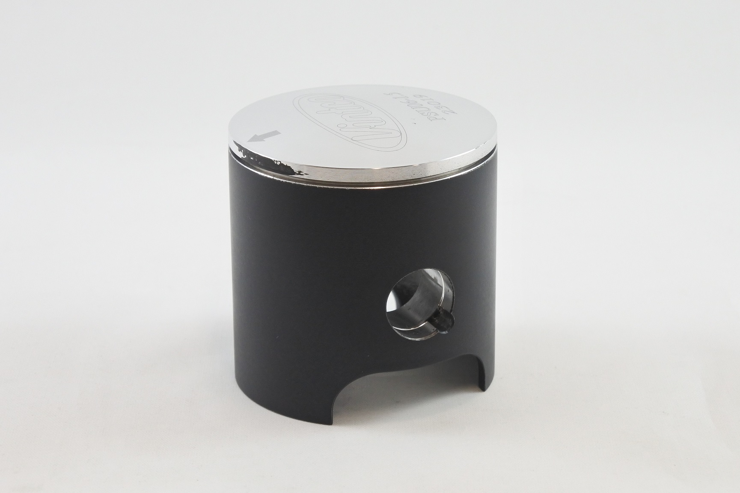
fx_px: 1439
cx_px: 370
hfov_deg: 28.8
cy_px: 246
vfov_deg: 19.5
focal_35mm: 70
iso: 640
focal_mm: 26
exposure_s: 1/125
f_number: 5.3
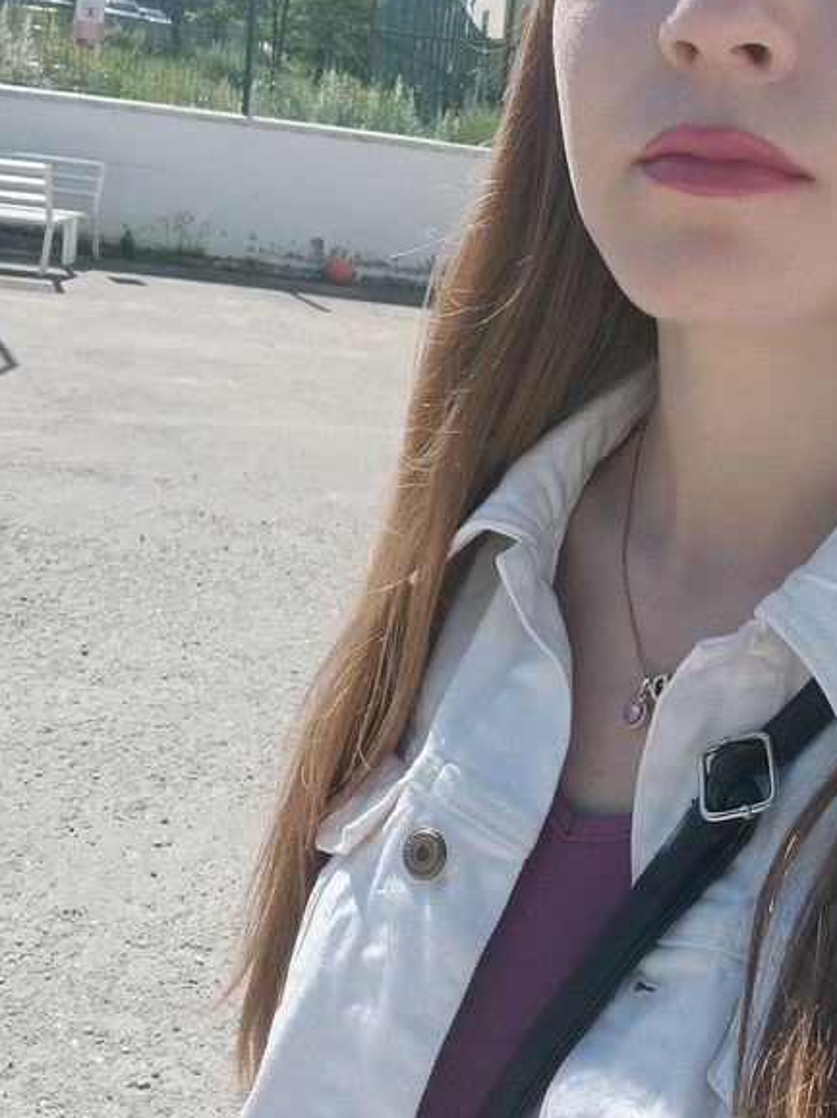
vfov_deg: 43.4
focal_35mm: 43
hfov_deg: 33.4
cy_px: 402
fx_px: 1387
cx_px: 539
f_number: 2.2
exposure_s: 1/693
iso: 64
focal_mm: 2.59
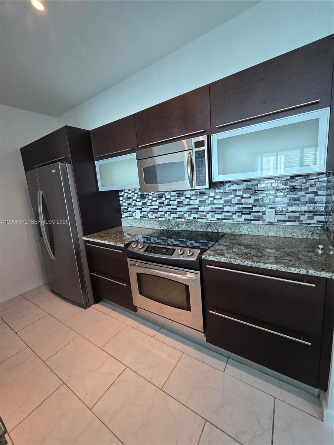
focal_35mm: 13
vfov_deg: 106.2
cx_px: 167
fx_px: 167
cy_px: 222
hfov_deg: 89.9
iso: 250
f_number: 2.2
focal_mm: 2.2
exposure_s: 1/60
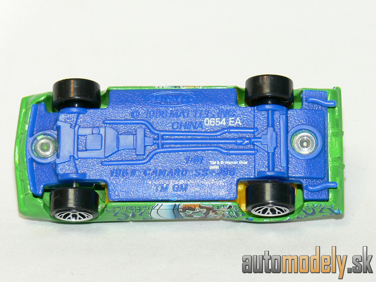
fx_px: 2053
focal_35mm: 189
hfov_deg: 10.5
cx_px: 188
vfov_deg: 7.9
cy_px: 141
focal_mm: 25.2
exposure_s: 1/30
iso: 100
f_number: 3.6
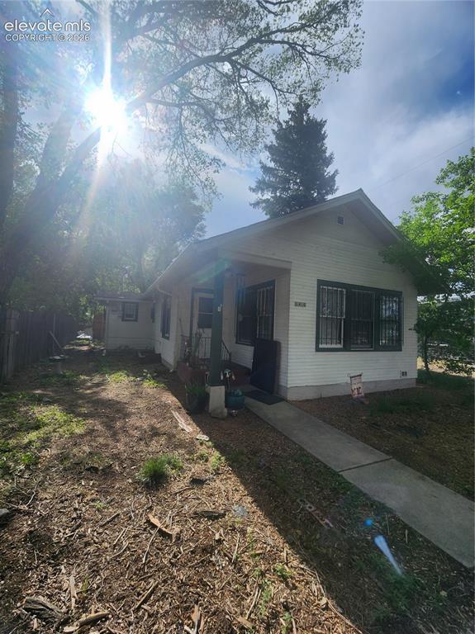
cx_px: 238
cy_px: 317
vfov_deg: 106.2
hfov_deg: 89.9
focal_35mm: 13
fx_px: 238
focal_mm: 2.2
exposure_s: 1/1874
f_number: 2.2
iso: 50
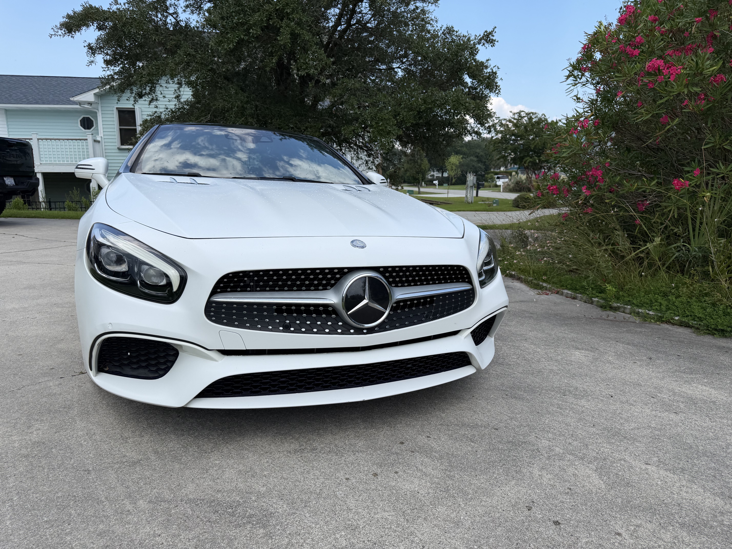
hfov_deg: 71.6
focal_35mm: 24
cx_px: 366
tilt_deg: -11.0
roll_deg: -0.1
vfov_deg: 56.8
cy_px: 274
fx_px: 508
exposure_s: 1/3145
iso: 80
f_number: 1.78
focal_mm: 6.76
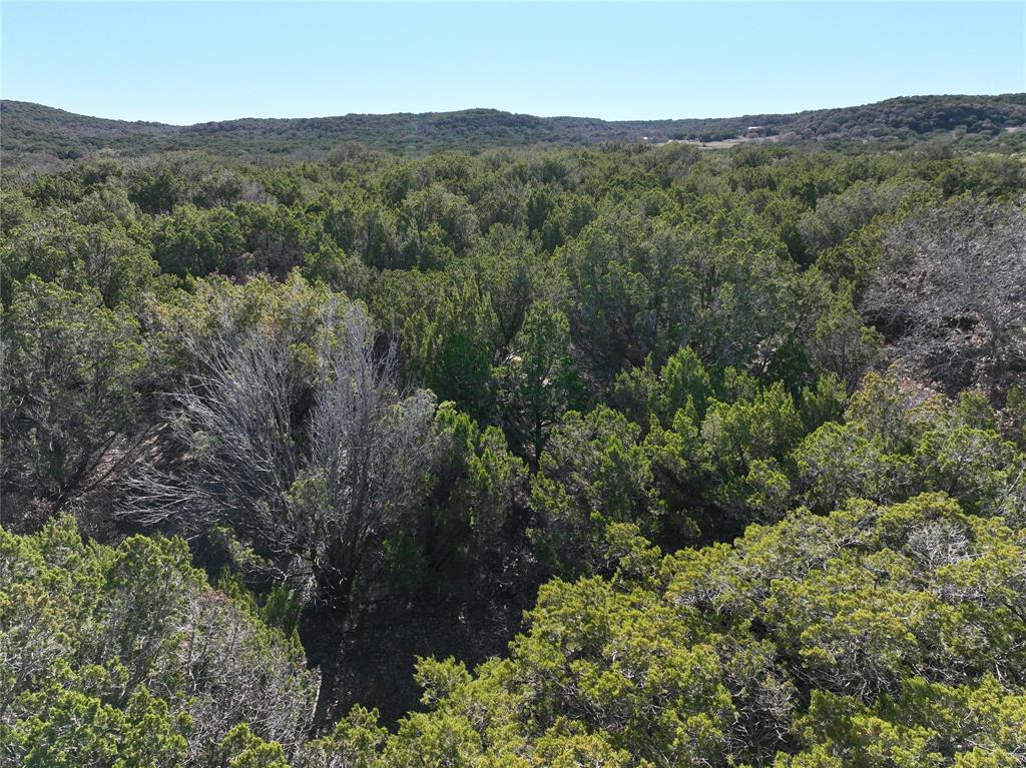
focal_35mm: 24
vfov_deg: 56.8
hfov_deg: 71.6
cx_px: 513
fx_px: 711
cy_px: 384
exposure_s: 1/3200
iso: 400
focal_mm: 12.29
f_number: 2.8
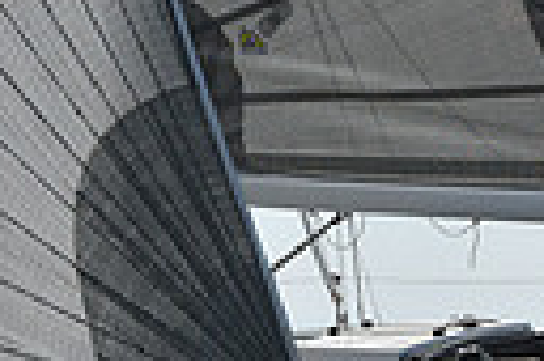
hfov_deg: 3.3
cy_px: 197
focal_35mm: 634
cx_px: 272
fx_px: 9568
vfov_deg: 2.2
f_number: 10
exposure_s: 1/1250
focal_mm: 140
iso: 320
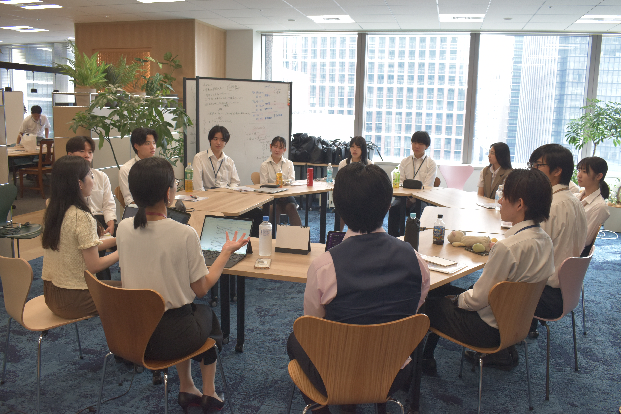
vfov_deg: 43.6
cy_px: 207
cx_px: 310
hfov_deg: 61.9
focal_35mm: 30
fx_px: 517
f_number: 6.3
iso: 1250
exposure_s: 1/160
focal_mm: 20
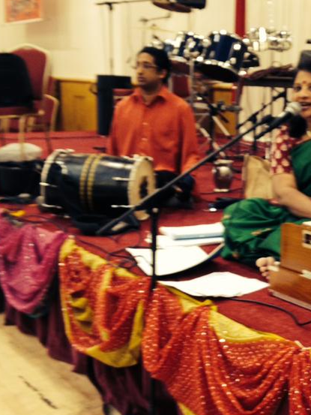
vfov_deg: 29.8
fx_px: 778
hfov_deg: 22.1
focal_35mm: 65
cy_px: 205
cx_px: 281
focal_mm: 4.28
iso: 64
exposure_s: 1/20
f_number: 2.4
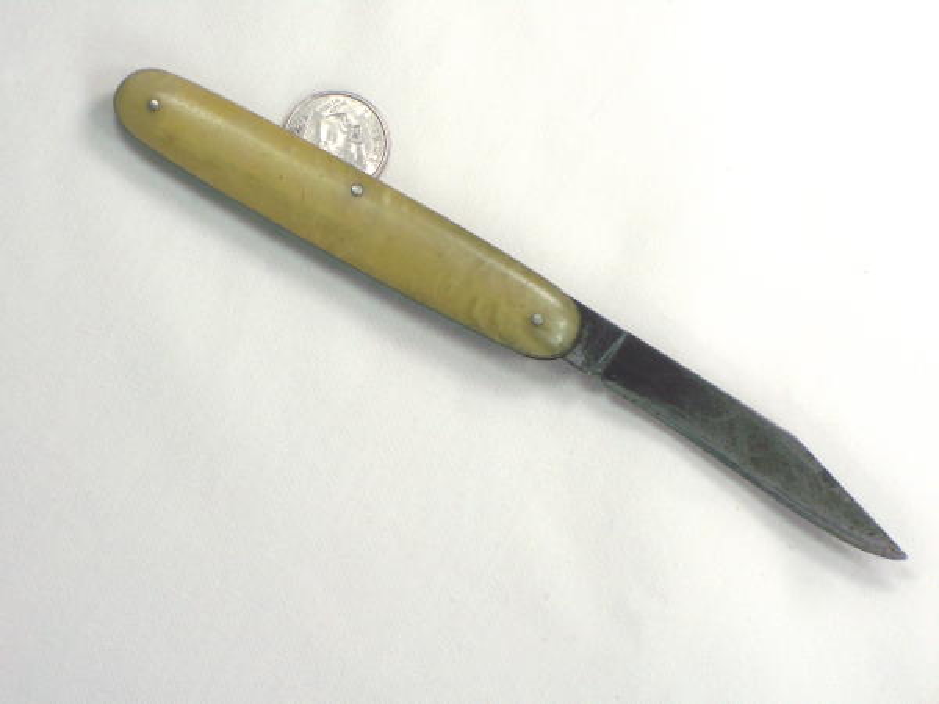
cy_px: 352
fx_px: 3662
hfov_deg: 14.6
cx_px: 470
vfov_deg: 11.0
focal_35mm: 135
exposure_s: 1/320
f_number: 4.4
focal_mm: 28.83
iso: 125
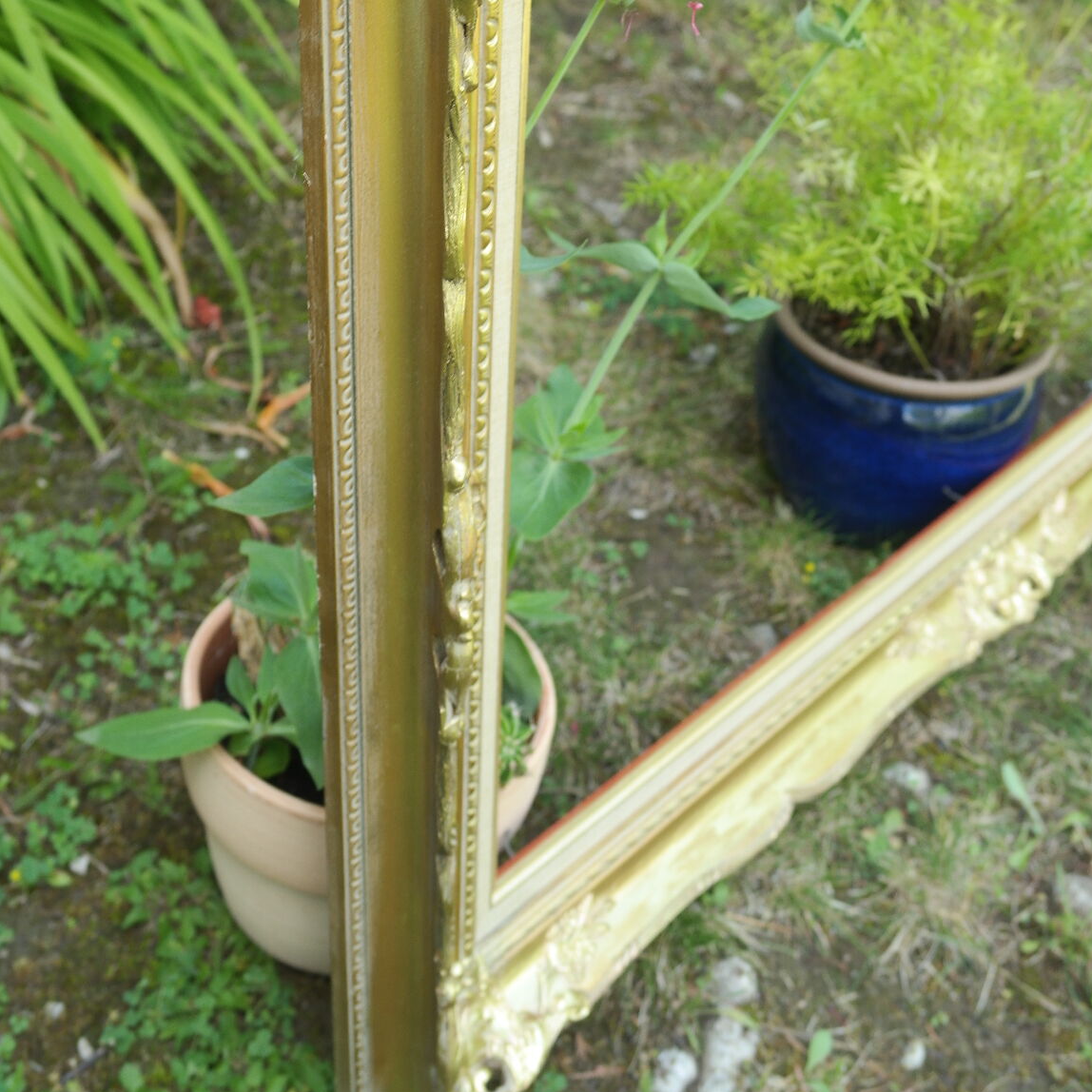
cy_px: 411
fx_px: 1963
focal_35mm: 55
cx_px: 547
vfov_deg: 31.0
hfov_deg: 31.1
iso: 100
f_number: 5.6
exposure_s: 1/30
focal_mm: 28
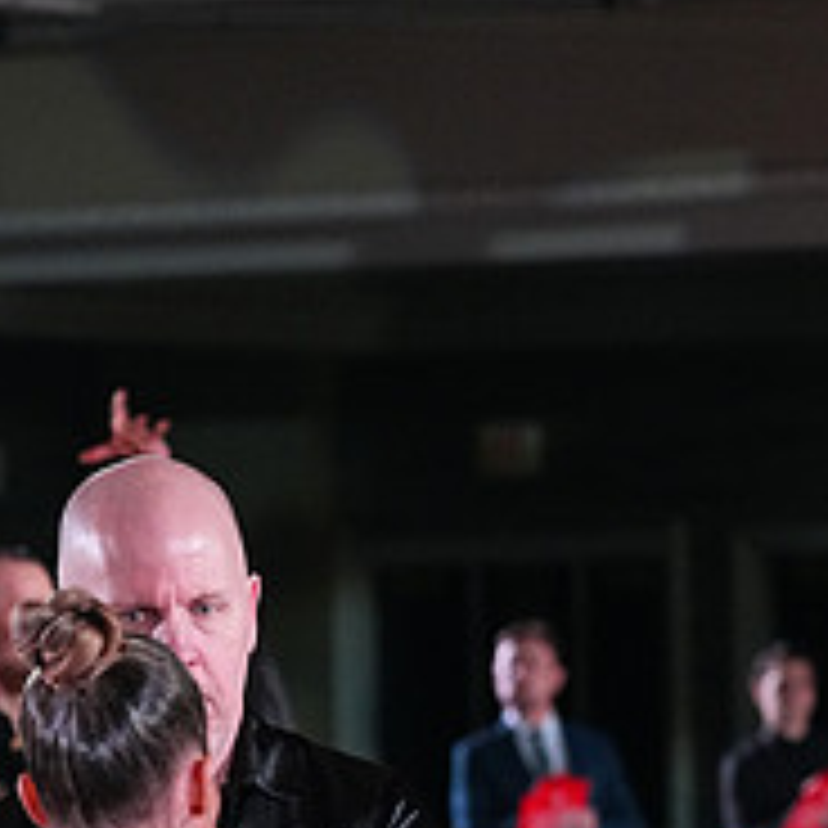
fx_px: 8552
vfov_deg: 5.5
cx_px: 146
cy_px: 1296
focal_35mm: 316
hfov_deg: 5.5
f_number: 4.5
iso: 5000
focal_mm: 118
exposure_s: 1/400
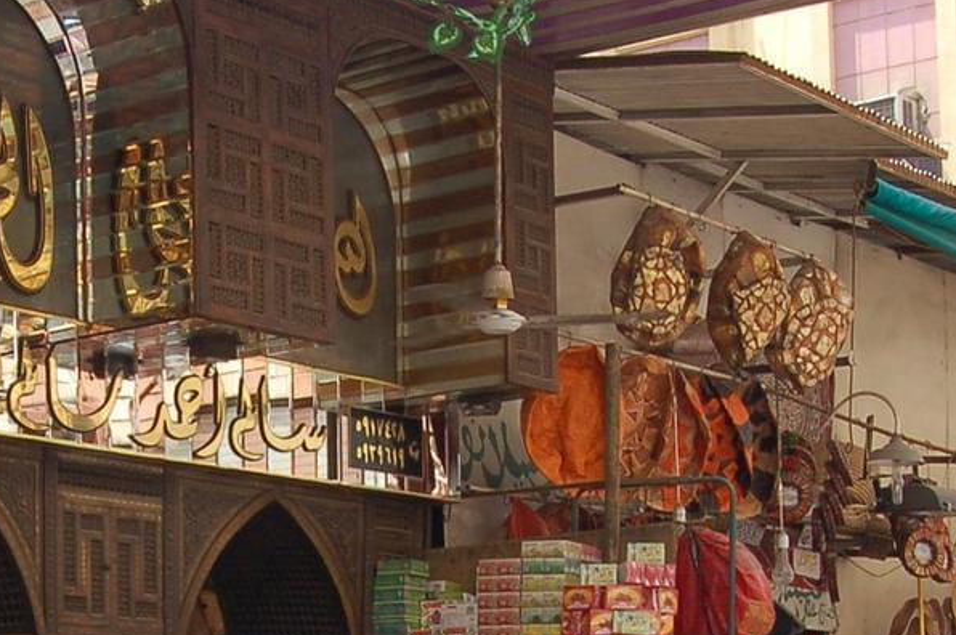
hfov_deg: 23.3
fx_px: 2308
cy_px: 706
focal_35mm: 87
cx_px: 314
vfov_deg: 15.3
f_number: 9
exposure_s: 1/160
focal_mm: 18
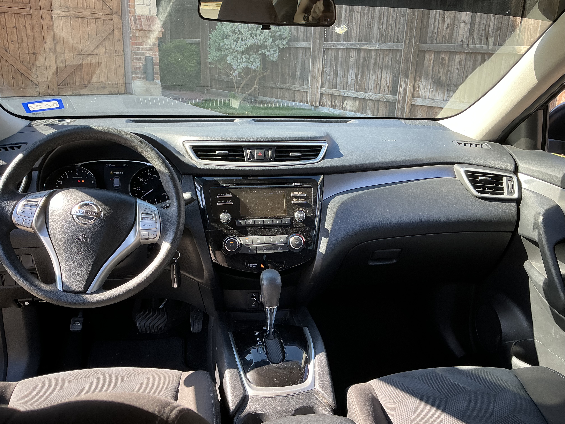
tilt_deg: -17.6
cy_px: 212
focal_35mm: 28
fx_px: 457
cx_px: 282
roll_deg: -2.6
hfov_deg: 63.4
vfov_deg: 49.7
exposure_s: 1/122
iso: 25
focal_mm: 3
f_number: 1.8
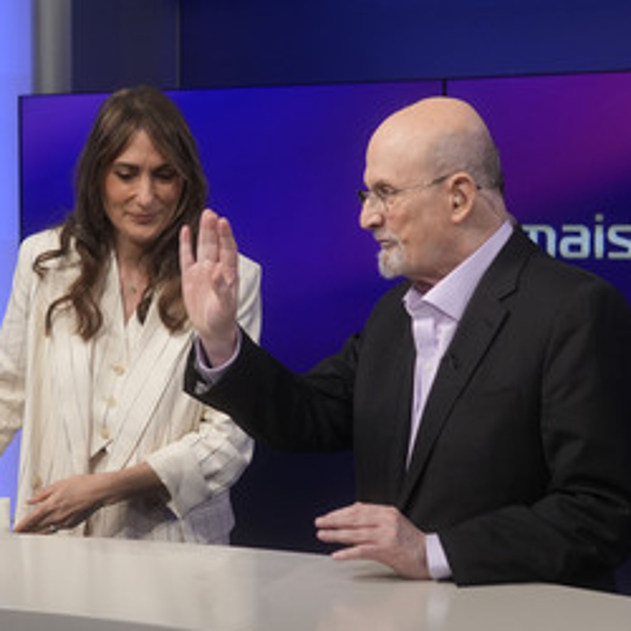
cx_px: 95
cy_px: 333
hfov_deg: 24.5
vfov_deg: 25.0
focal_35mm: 69
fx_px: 1423
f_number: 2.2
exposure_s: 1/320
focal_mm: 30
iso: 640
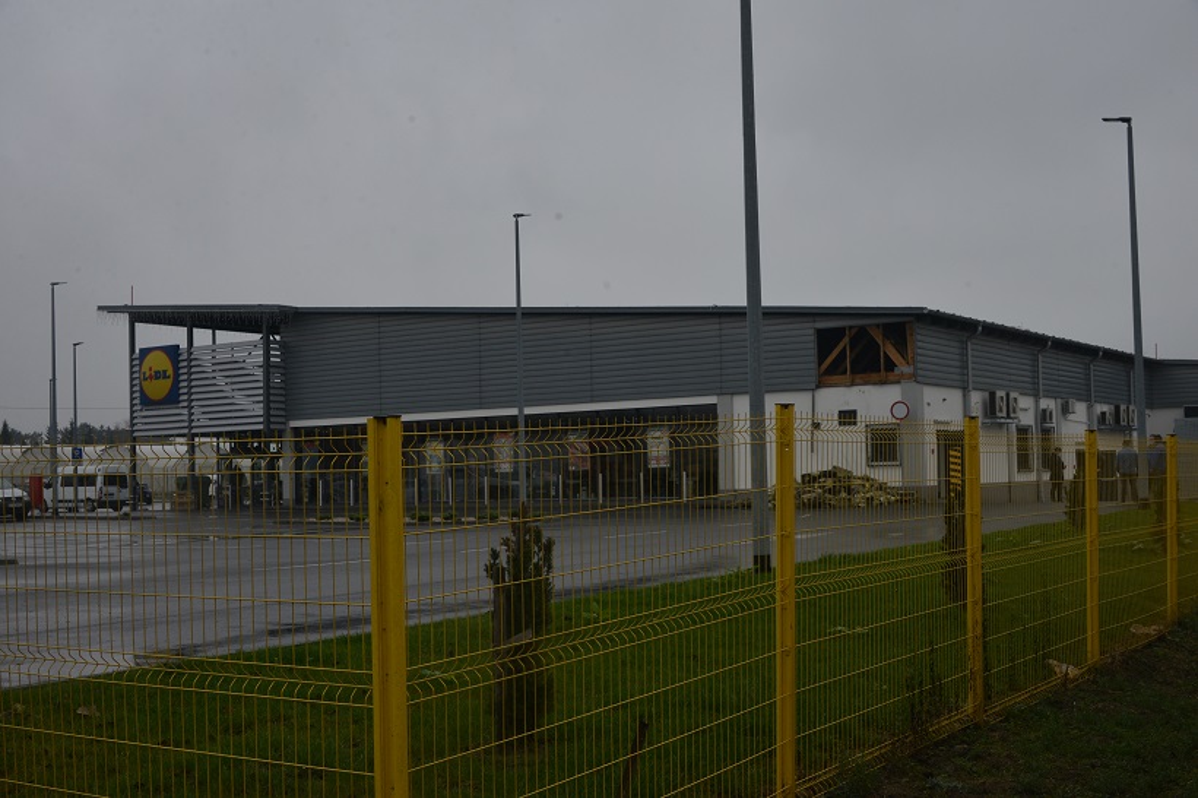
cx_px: 599
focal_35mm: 42
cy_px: 399
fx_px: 1397
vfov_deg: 31.9
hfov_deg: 46.4
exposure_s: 1/320
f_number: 9
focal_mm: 42
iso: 640
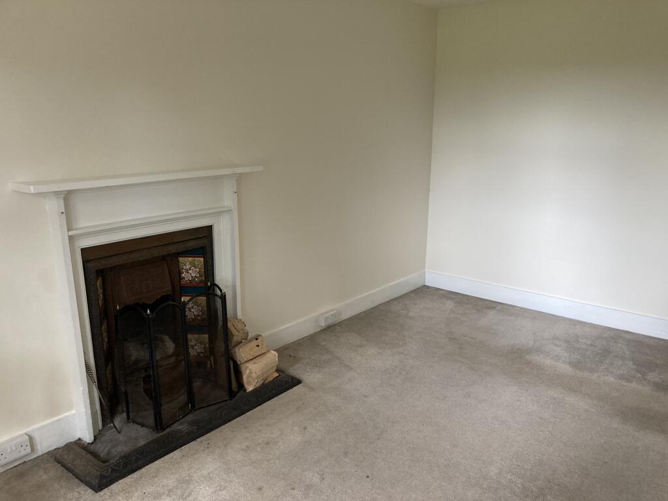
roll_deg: +0.2
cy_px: 250
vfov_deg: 49.7
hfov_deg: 63.4
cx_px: 334
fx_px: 540
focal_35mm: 28
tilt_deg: -13.9
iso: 80
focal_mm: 3.99
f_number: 1.8
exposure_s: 1/60
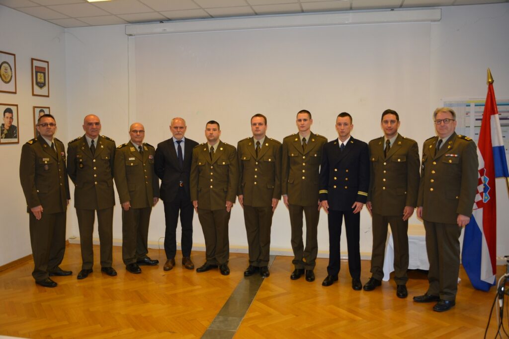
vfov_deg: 41.7
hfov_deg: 59.5
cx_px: 254
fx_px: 445
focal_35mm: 32
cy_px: 170
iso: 640
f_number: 3.8
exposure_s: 1/60
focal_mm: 21
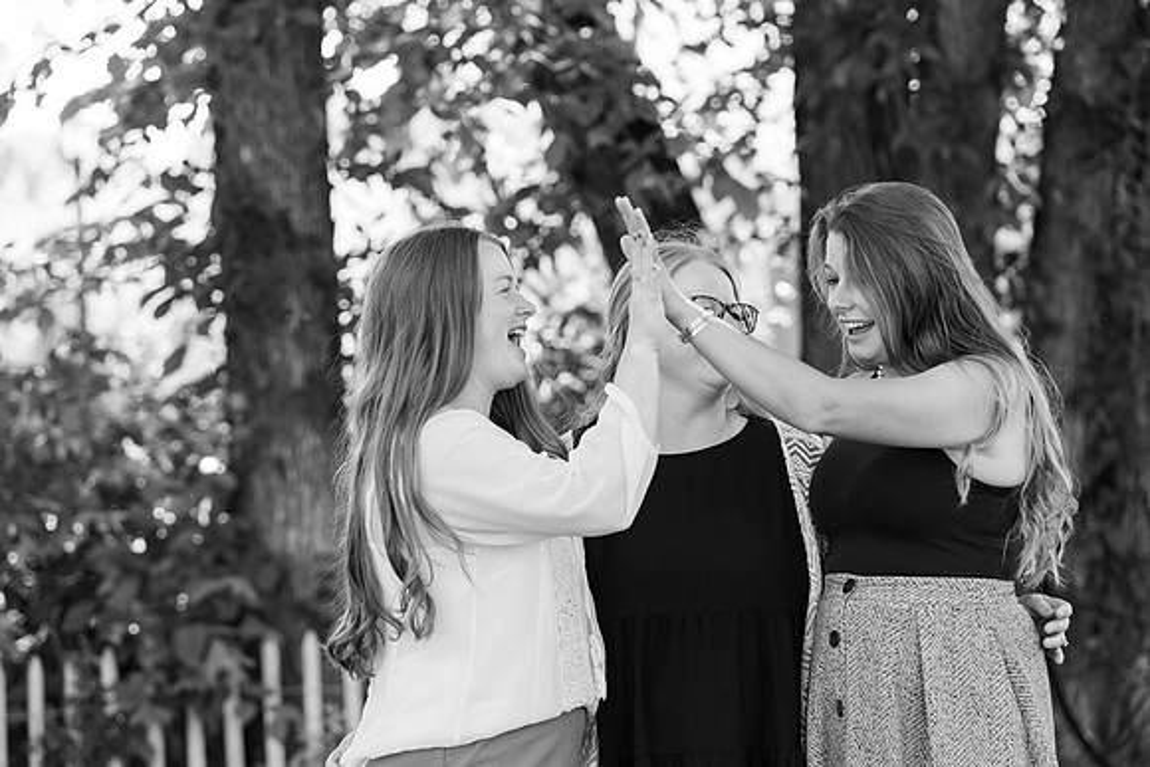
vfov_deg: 9.9
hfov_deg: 14.9
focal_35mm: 138
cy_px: 384
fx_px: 4409
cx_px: 575
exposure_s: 1/200
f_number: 4
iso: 250
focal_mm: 138
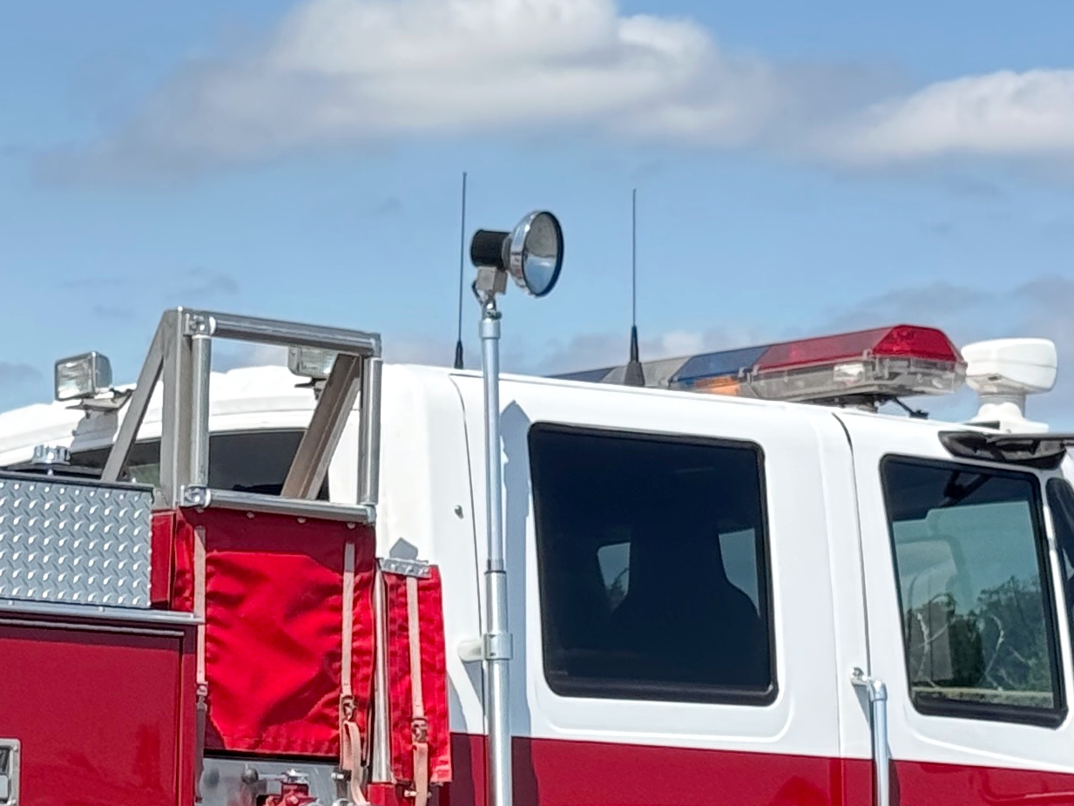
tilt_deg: +1.4
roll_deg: -0.8
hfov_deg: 12.5
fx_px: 4872
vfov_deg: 9.4
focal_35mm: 157
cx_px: 206
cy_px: 627
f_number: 1.78
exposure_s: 1/2415
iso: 64
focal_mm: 6.76
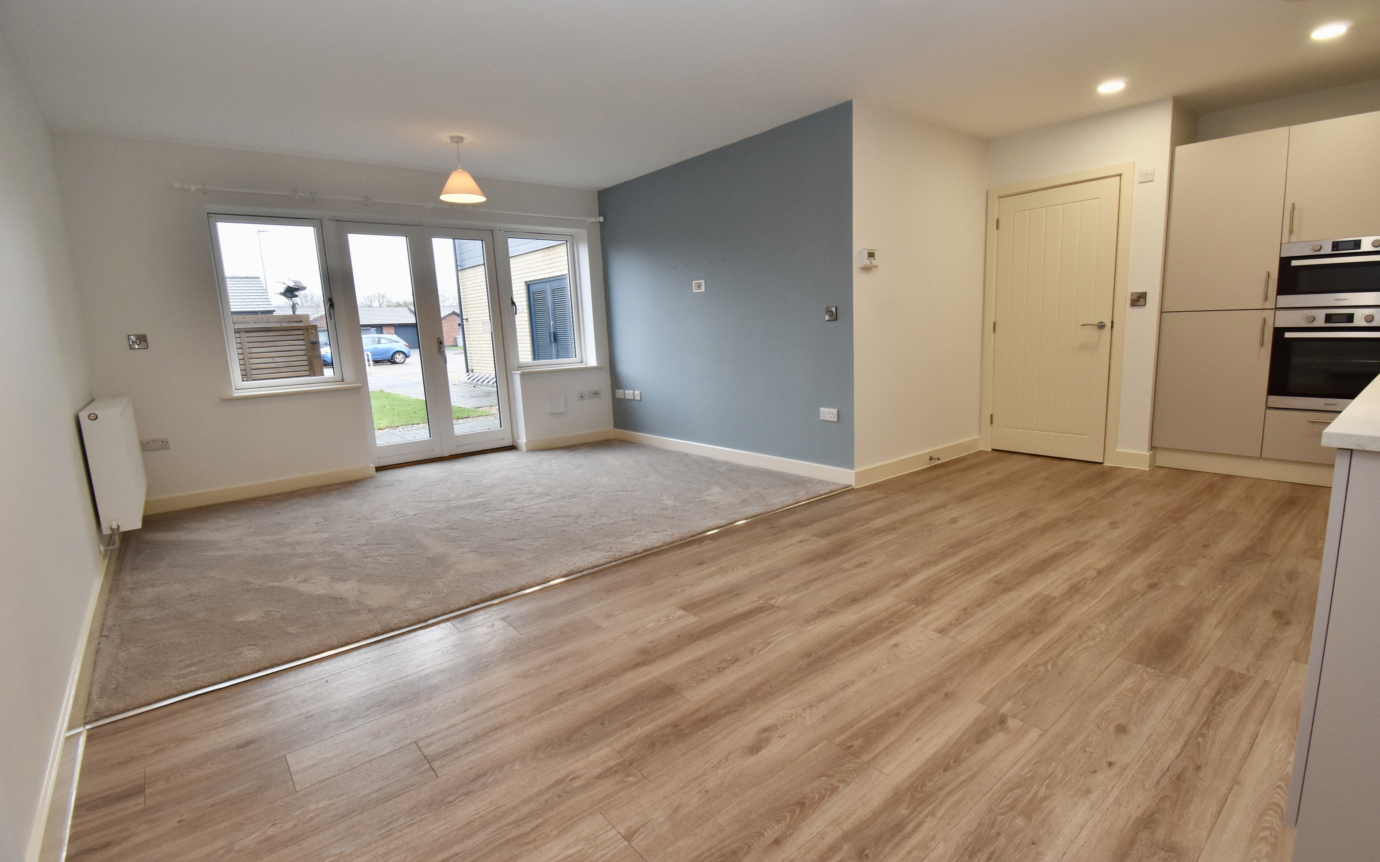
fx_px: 602
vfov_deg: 71.2
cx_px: 721
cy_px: 439
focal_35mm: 16
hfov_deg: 97.8
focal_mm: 10
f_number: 7.1
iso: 800
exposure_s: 1/80
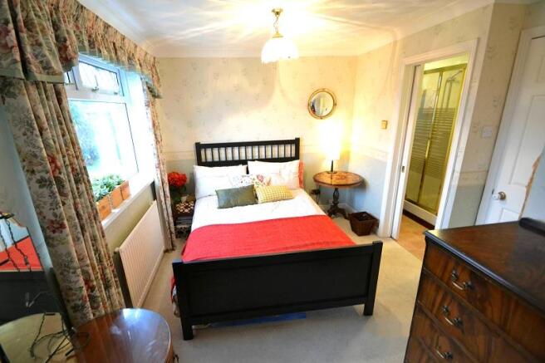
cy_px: 182
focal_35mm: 15
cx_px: 272
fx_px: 227
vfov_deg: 77.3
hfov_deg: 100.4
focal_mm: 10
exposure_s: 1/30
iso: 1250
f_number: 5
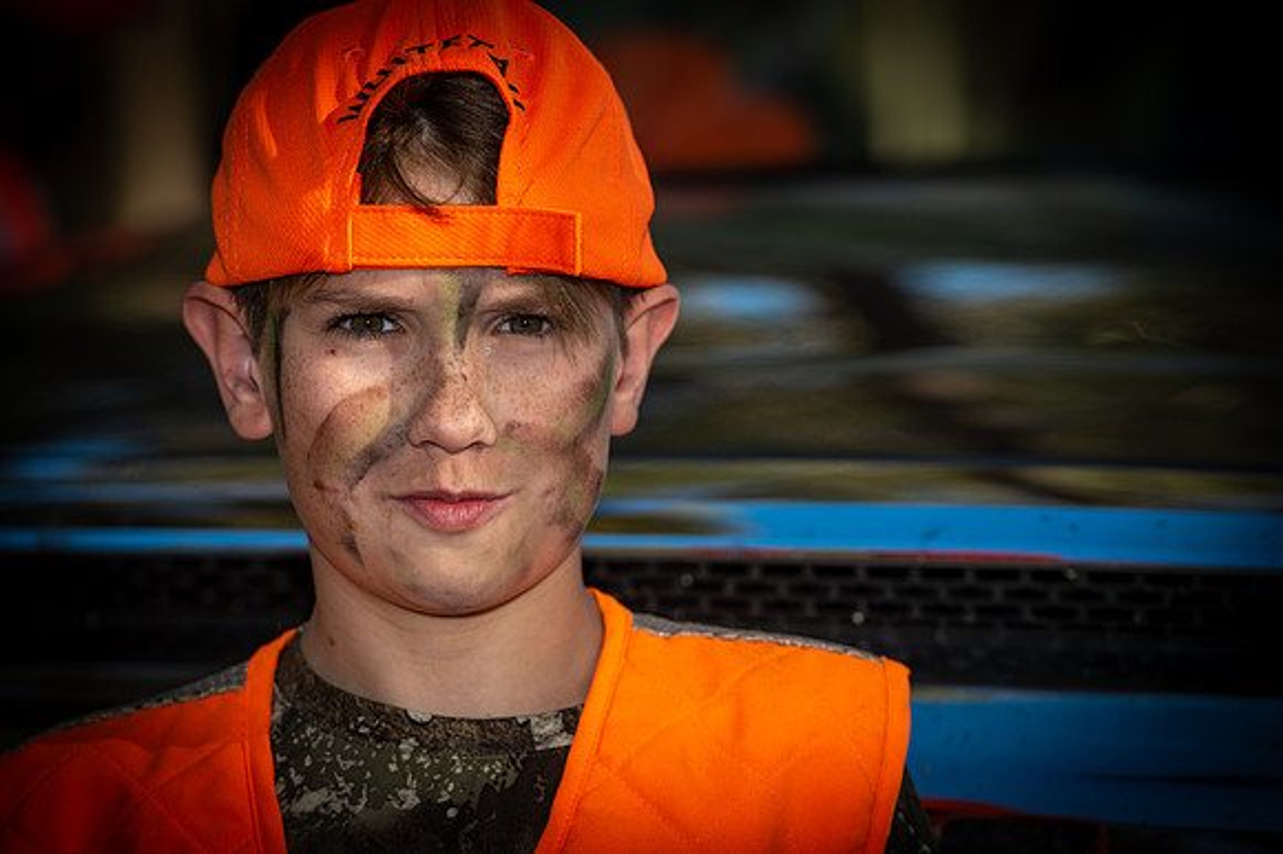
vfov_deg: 6.9
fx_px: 7123
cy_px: 427
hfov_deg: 10.3
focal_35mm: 200
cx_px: 642
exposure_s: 1/125
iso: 100
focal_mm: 200
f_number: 5.6
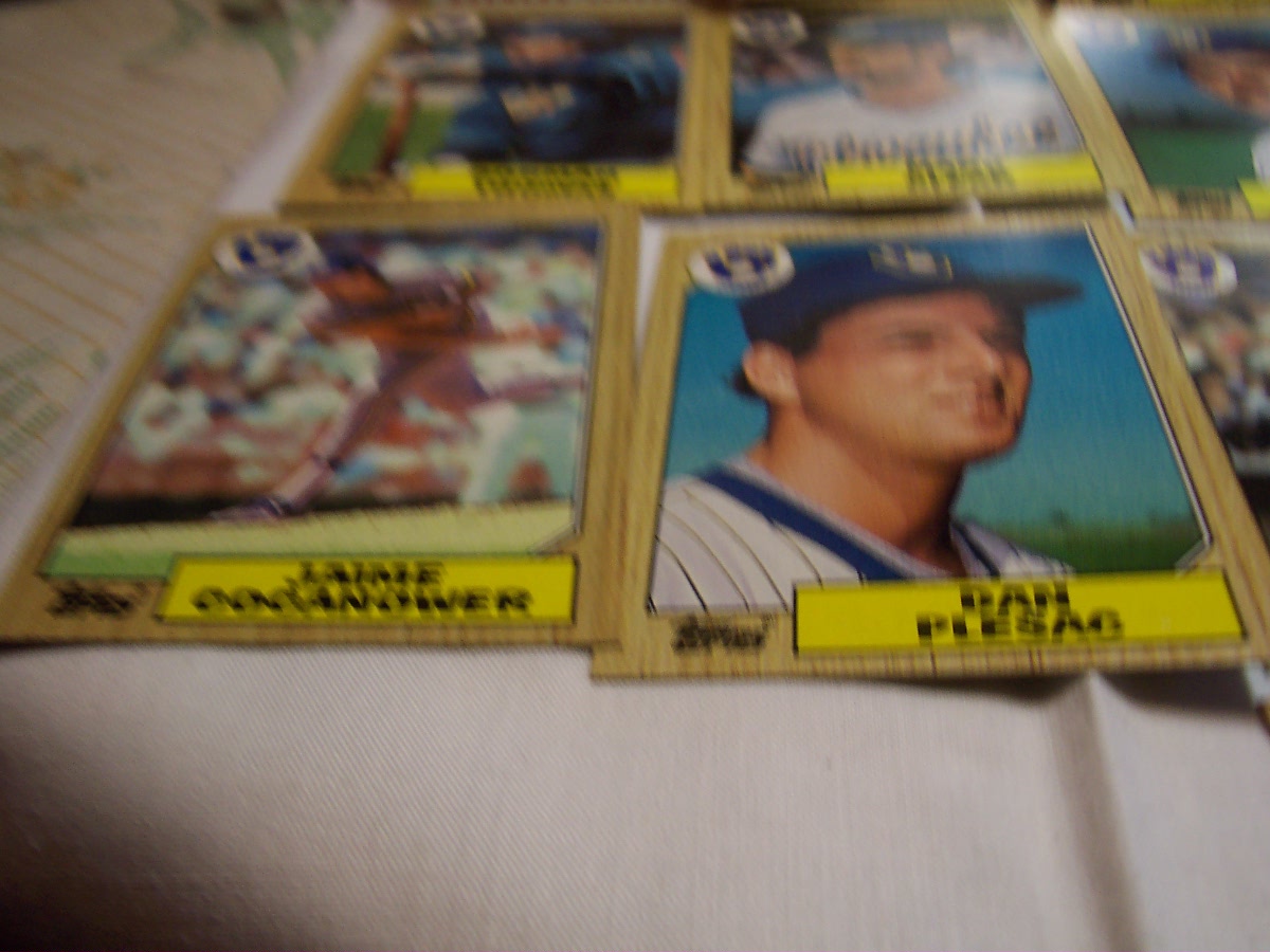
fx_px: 1357
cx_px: 635
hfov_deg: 50.1
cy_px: 476
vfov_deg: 38.7
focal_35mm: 37
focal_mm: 5.6
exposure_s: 1/45
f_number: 2.8
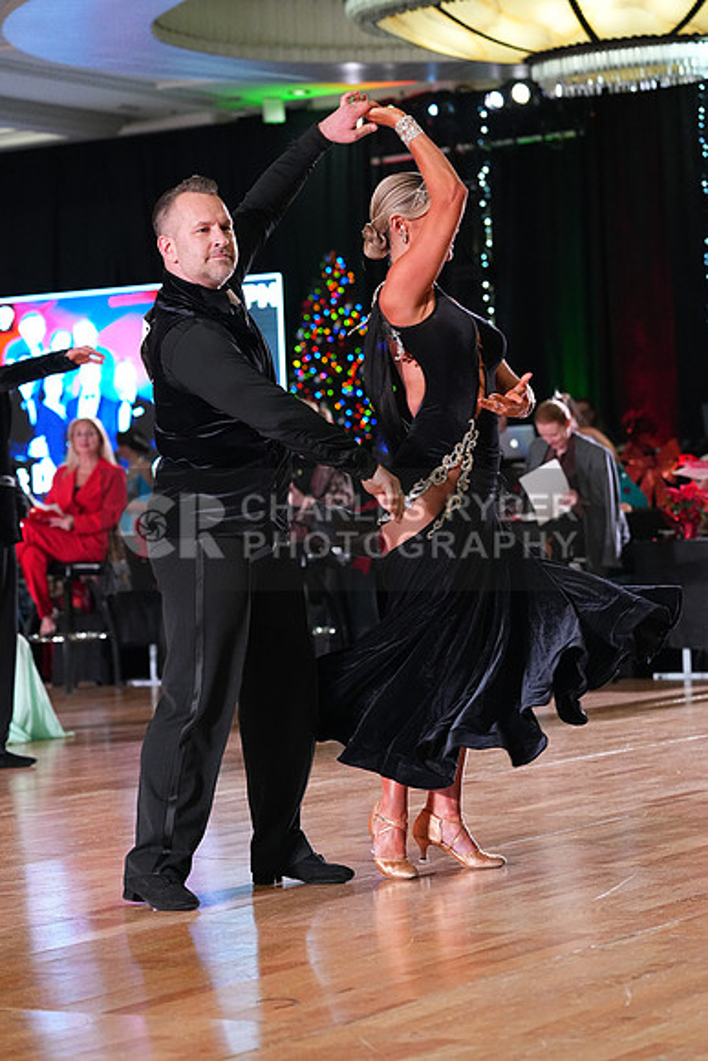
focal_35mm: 96
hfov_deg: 14.3
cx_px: 354
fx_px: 2830
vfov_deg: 21.2
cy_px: 530
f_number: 4.5
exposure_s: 1/400
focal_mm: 96
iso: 6400
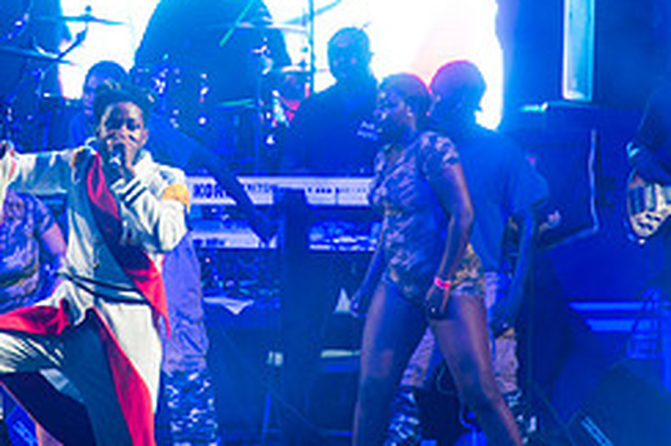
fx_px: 15040
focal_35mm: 808
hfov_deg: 2.6
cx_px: 201
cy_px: 74
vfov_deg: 1.7
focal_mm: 340
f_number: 5.6
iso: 2500
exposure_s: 1/200
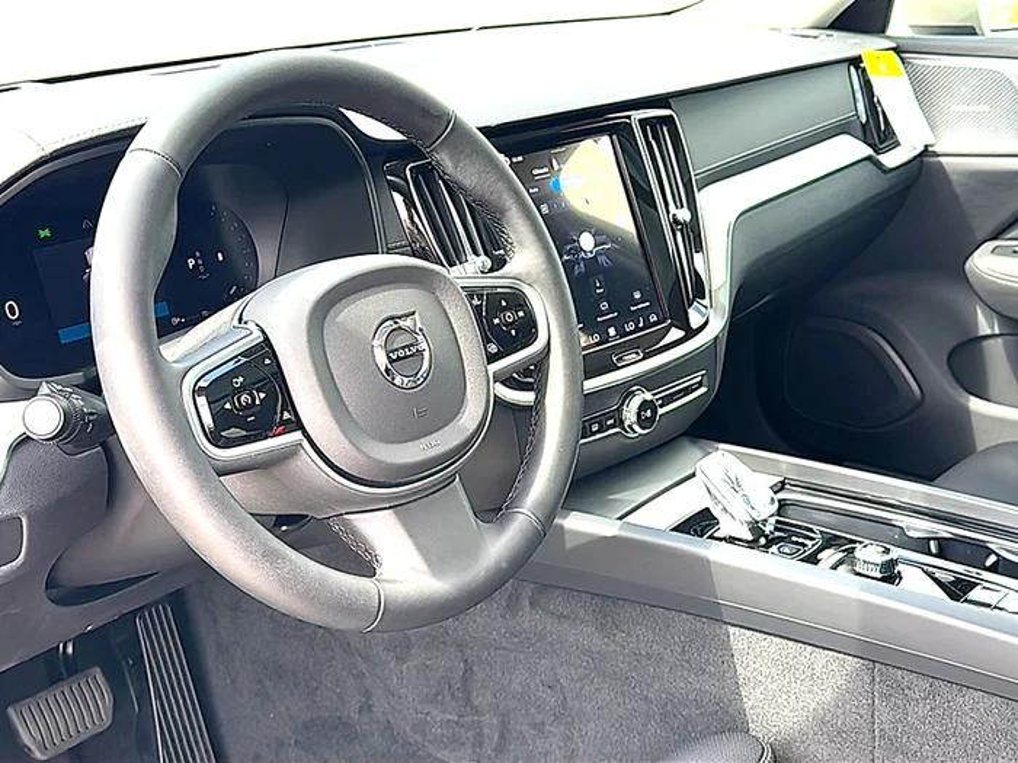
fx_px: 1118
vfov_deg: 37.7
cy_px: 382
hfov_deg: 49.0
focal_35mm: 38
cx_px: 509
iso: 125
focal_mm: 6.86
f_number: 1.78
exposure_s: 1/499
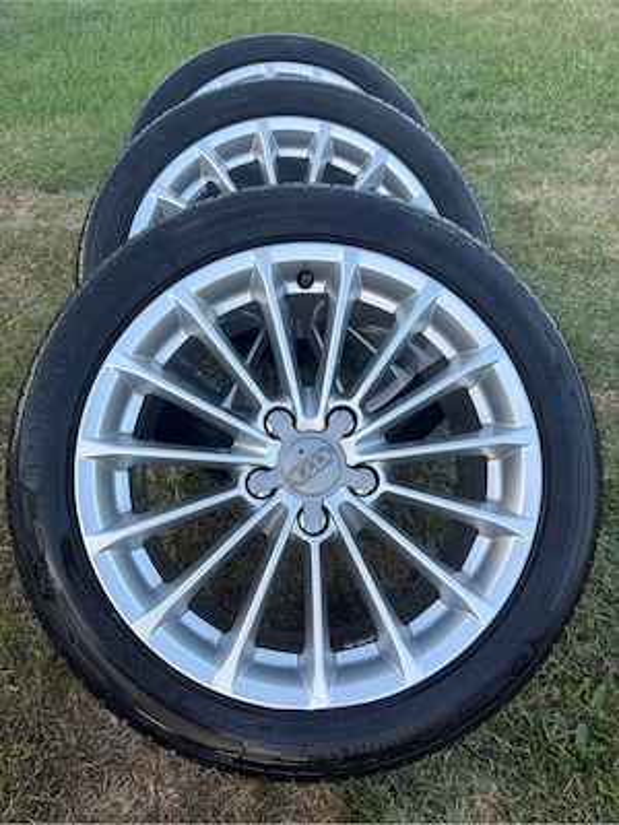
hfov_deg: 56.8
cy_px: 412
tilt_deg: -47.1
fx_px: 572
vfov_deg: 71.6
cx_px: 310
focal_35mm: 24
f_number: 1.78
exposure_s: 1/139
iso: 50
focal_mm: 6.76
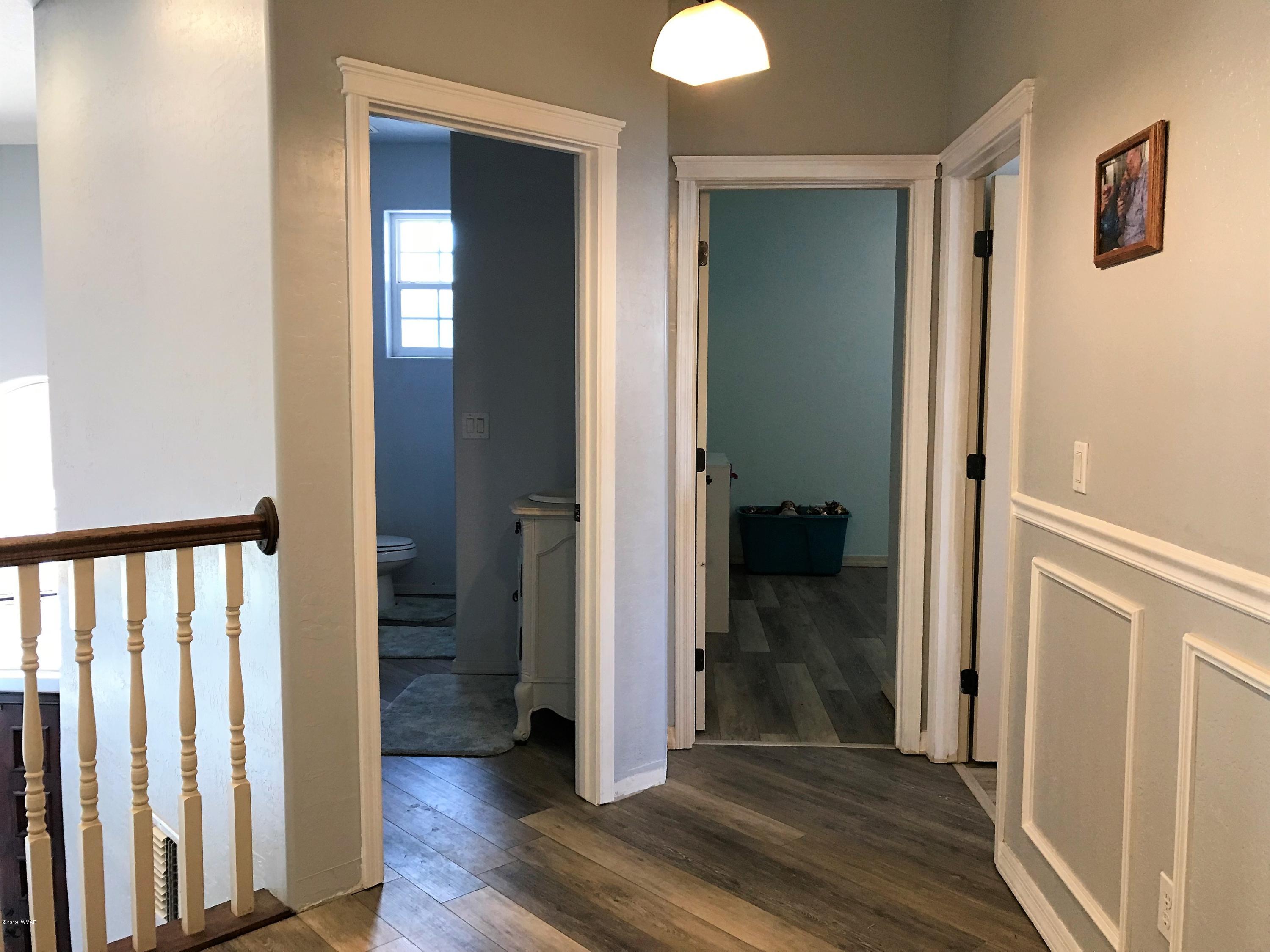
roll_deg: -0.6
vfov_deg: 49.7
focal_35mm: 28
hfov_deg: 63.4
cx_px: 635
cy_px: 476
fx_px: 1027
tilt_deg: -4.1
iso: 40
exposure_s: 1/30
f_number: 1.8
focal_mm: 3.99
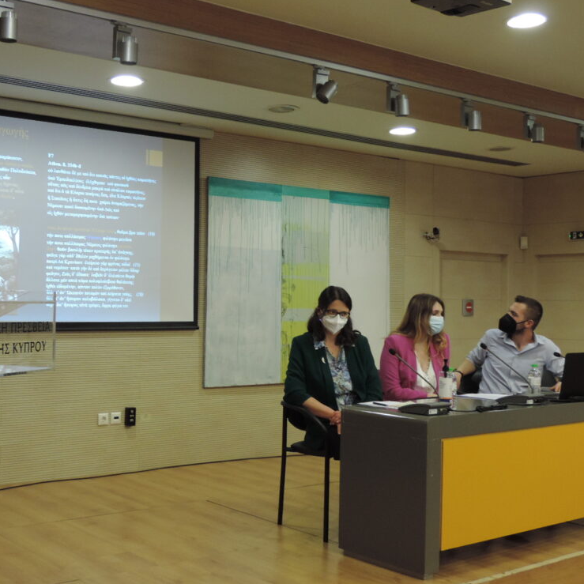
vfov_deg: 34.7
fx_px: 935
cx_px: 199
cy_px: 281
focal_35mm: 49
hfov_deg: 34.4
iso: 400
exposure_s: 1/30
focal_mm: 7.1
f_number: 3.3
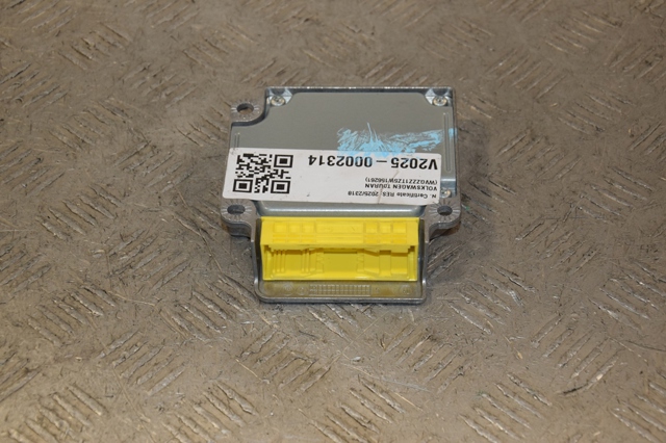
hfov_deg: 21.9
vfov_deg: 14.7
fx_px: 1720
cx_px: 333
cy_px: 222
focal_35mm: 93
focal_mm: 62
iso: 800
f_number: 7.1
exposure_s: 1/200
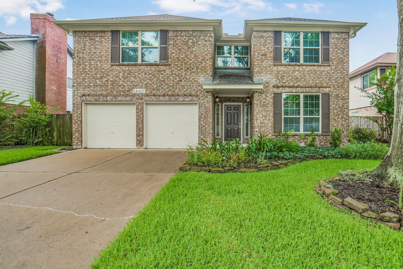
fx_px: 190
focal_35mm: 17
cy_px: 132
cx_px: 232
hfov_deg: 92.6
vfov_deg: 70.4
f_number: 5
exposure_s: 1/1600
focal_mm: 14
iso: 500
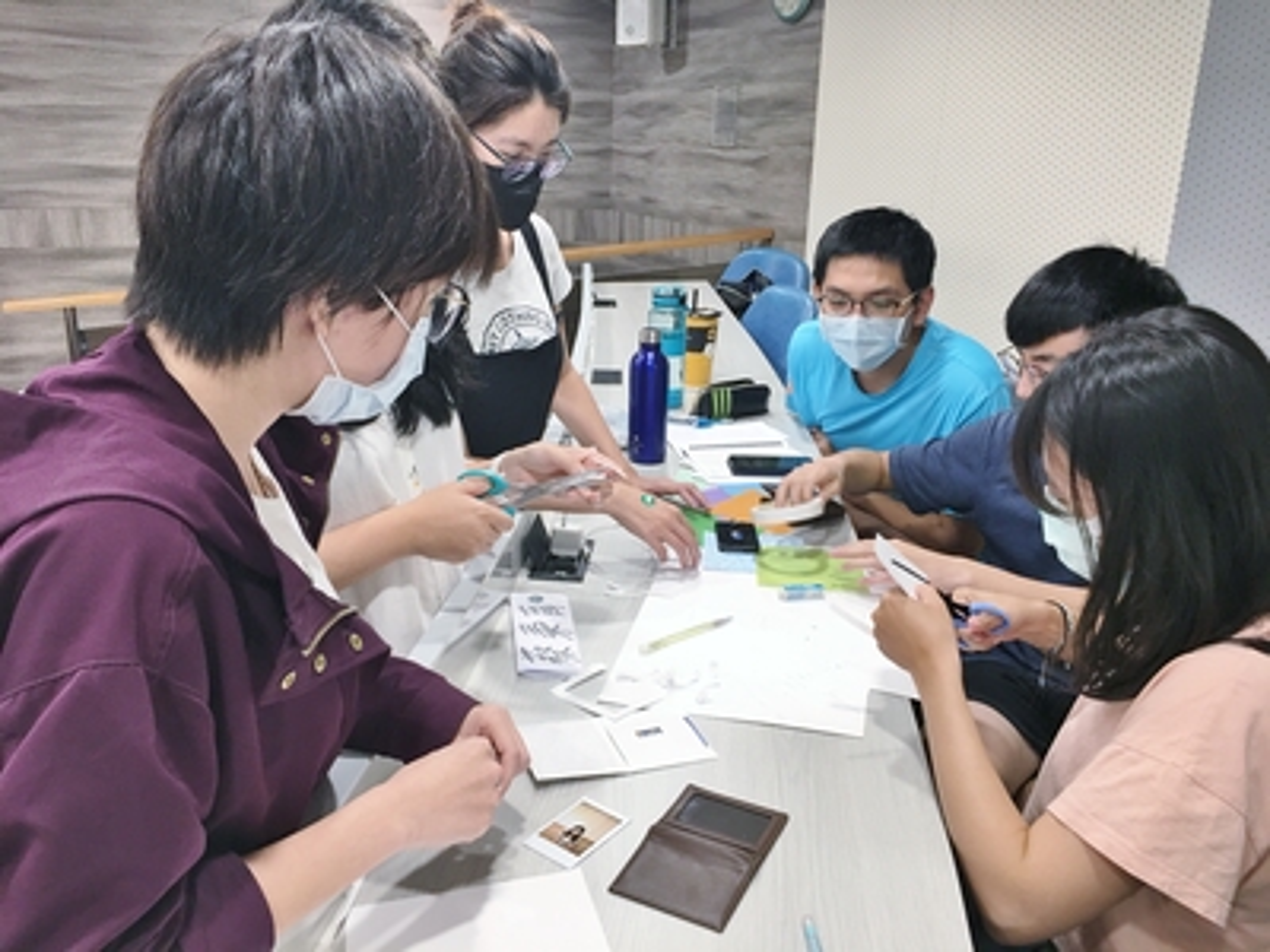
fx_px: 1064
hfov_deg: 61.7
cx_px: 635
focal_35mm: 29
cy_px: 476
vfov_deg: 48.2
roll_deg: -2.0
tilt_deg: -15.5
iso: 40
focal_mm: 4.15
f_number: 2.2
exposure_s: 1/30
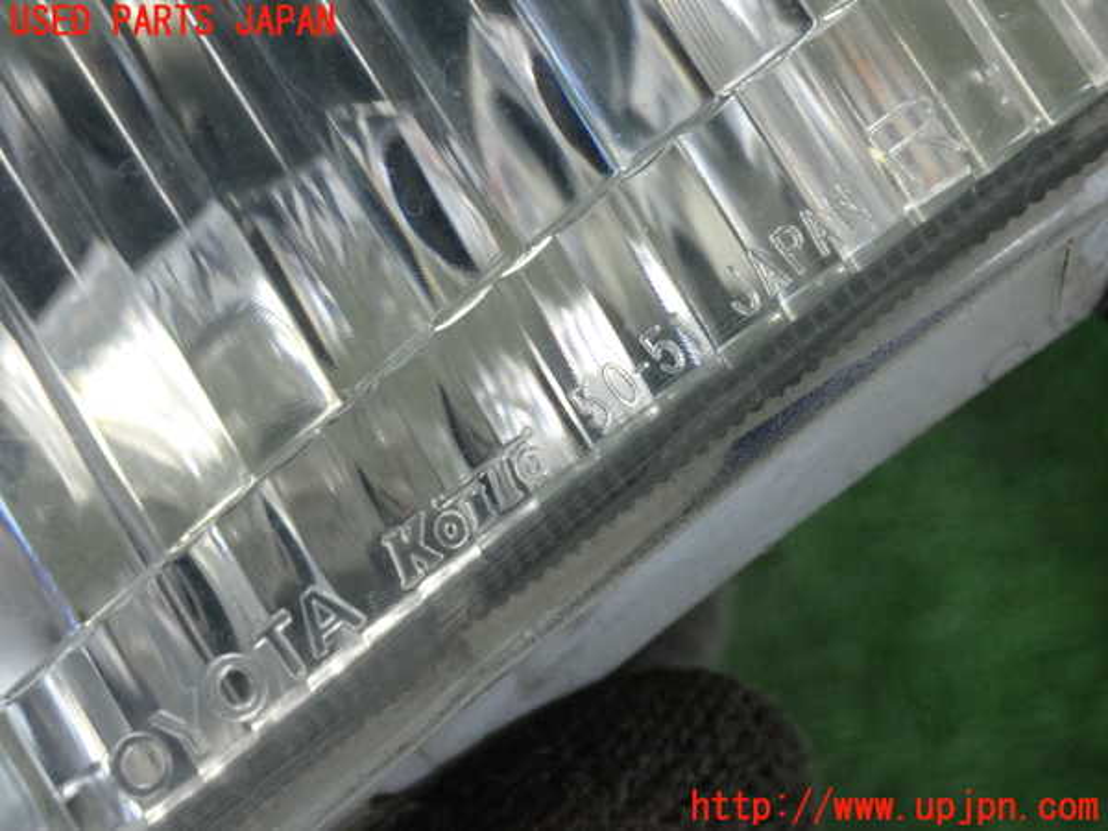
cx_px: 554
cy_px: 416
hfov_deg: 31.2
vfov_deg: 23.7
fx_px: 1985
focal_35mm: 62
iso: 1250
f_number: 3.6
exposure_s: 1/125
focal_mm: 11.09
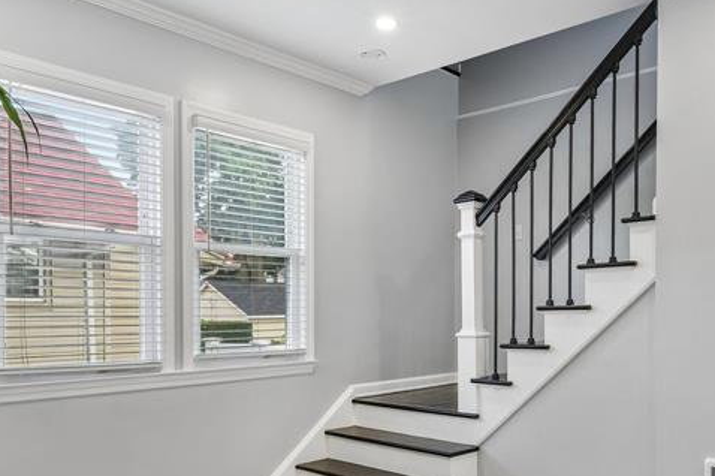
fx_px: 595
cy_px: 398
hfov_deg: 61.5
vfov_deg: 41.2
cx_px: 426
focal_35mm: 30
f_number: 7.1
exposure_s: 1/50
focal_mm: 14
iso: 800
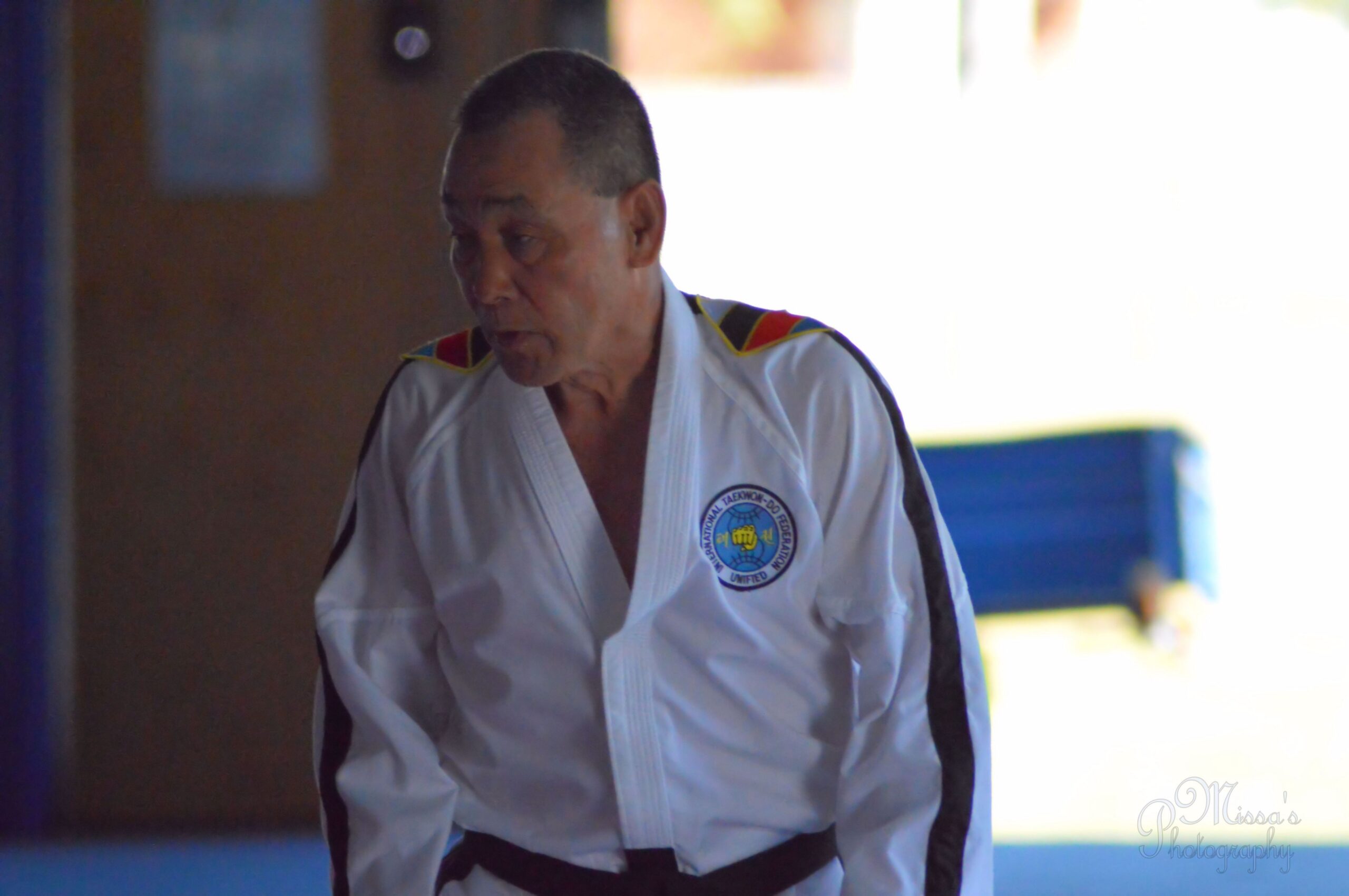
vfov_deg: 3.0
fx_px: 16847
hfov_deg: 4.6
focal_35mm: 450
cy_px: 448
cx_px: 674
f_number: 5.6
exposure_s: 1/2000
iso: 5000
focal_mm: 300
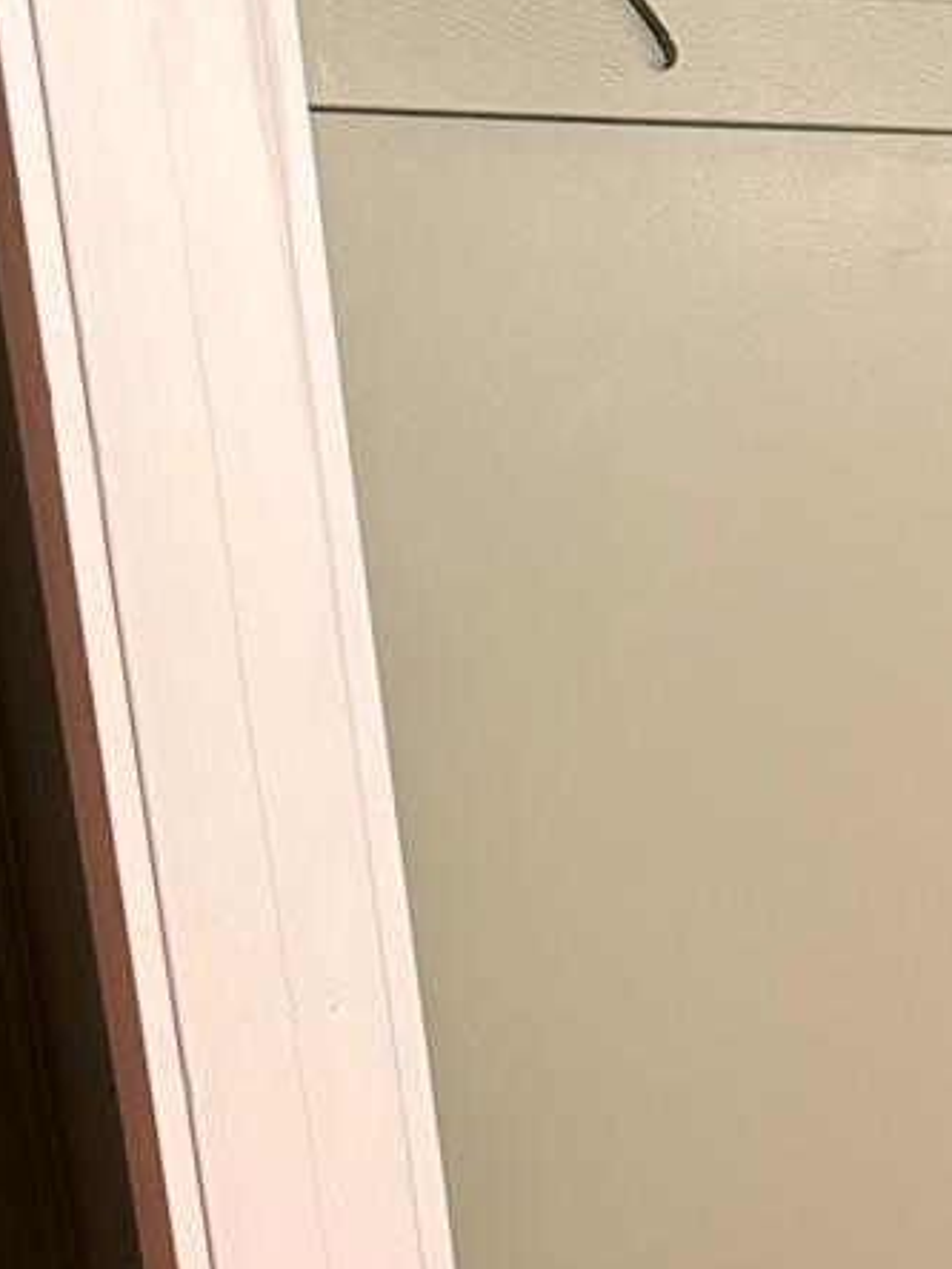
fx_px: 3044
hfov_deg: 16.5
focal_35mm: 83
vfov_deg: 22.4
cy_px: 1343
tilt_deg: -15.8
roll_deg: +2.2
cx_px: 1355
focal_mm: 6.76
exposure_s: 1/60
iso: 500
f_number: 1.78
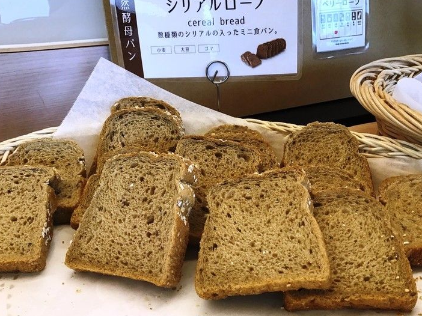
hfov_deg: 51.2
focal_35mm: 36
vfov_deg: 39.6
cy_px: 138
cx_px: 238
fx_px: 439
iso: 25
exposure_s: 1/40
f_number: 2.4
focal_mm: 3.3
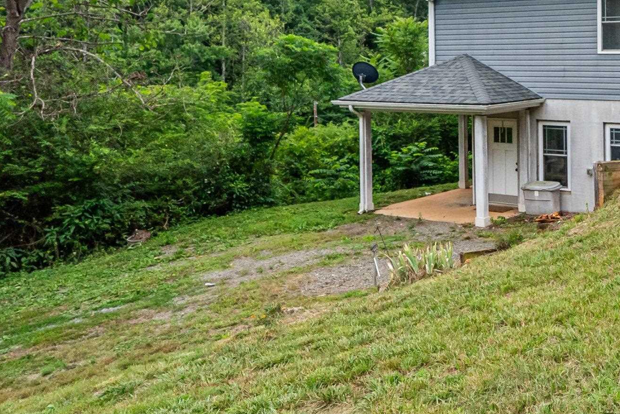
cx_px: 576
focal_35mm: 44
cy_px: 61
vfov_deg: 29.6
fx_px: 758
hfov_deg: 40.5
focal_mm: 23
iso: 800
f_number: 8
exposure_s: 1/640
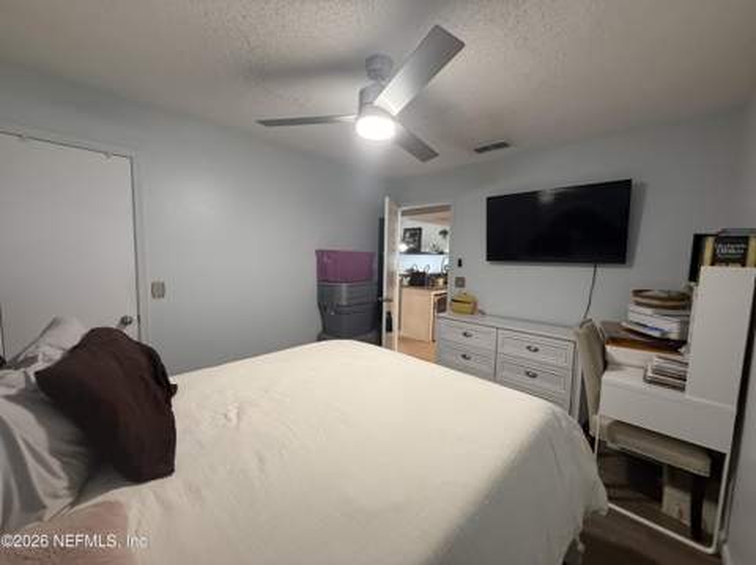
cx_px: 378
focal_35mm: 14
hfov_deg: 102.1
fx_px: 305
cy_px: 282
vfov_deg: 85.6
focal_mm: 2.22
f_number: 2.2
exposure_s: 1/60
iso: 320
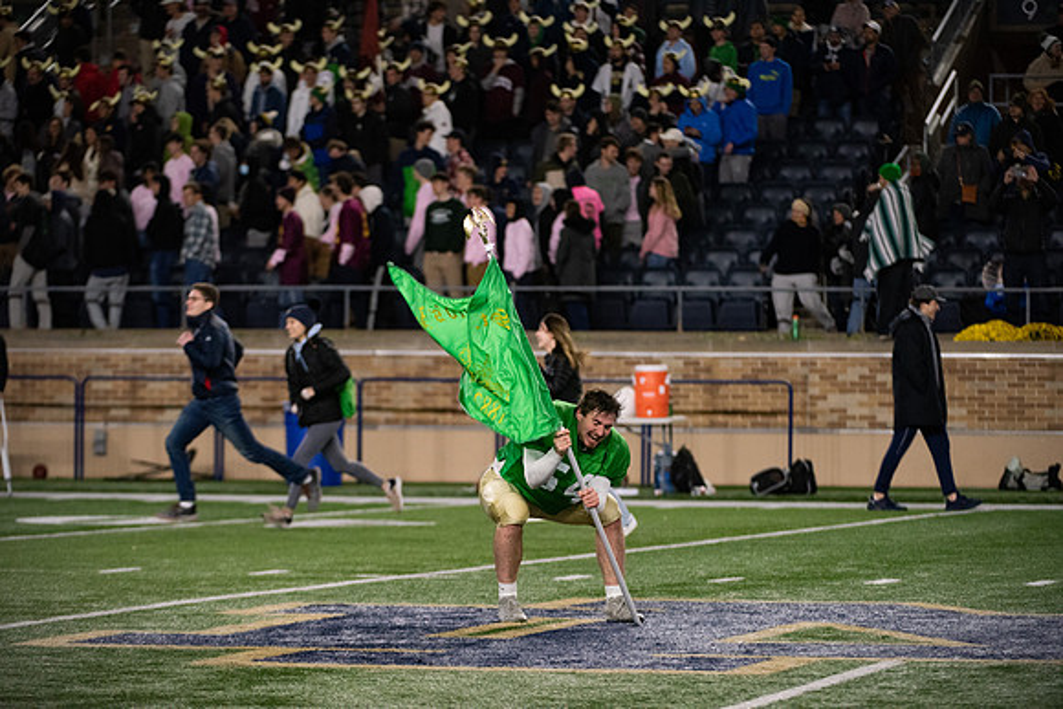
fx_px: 6202
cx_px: 532
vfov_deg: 6.5
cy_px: 354
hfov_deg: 9.8
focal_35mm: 210
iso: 3600
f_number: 4
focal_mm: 210
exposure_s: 1/500
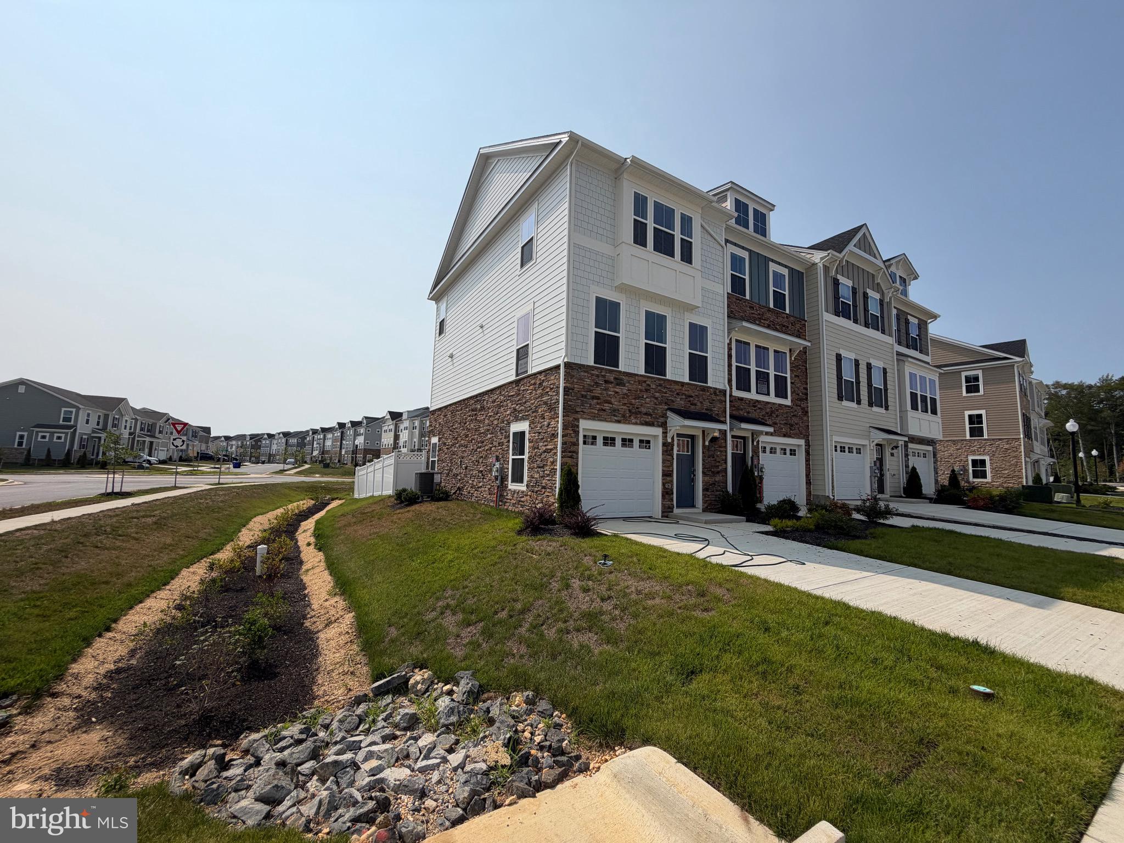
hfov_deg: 102.1
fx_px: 455
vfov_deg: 85.7
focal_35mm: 14
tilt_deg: +5.9
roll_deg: -1.1
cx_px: 562
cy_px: 422
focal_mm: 2.22
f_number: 2.2
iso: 20
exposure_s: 1/1961
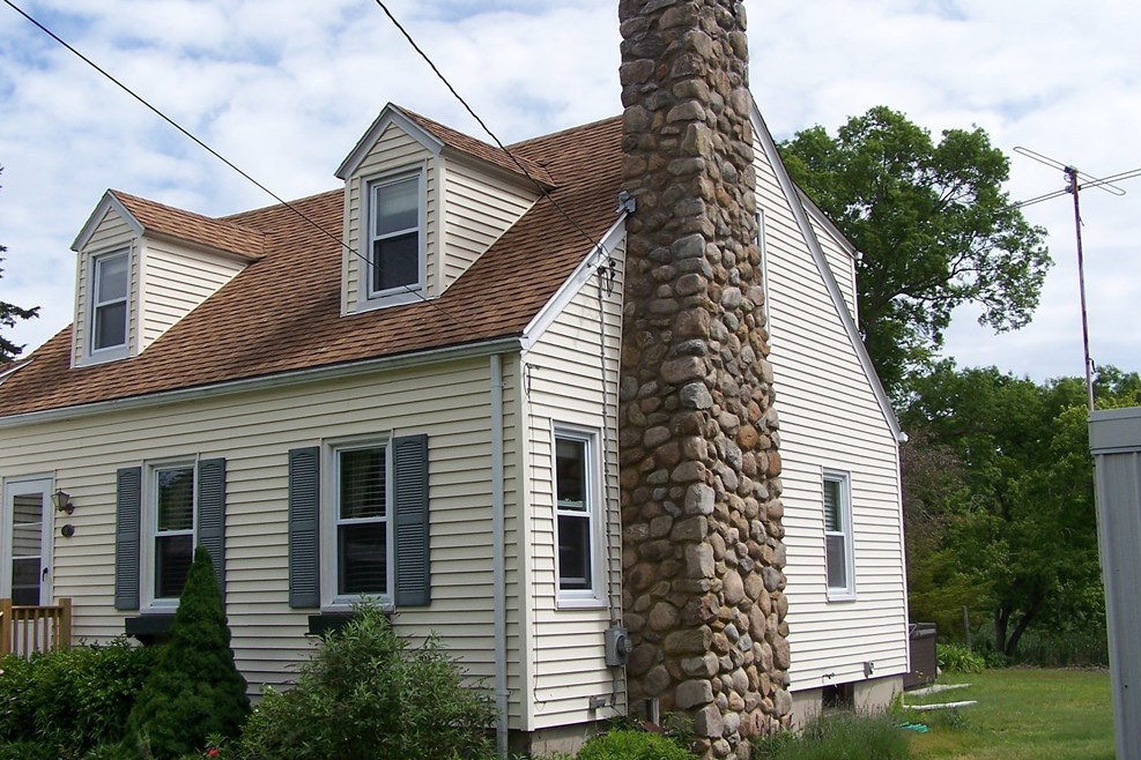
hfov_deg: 47.4
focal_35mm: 41
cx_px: 583
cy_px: 390
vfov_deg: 32.6
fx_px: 1299
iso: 80
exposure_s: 1/800
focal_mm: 6.3
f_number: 4
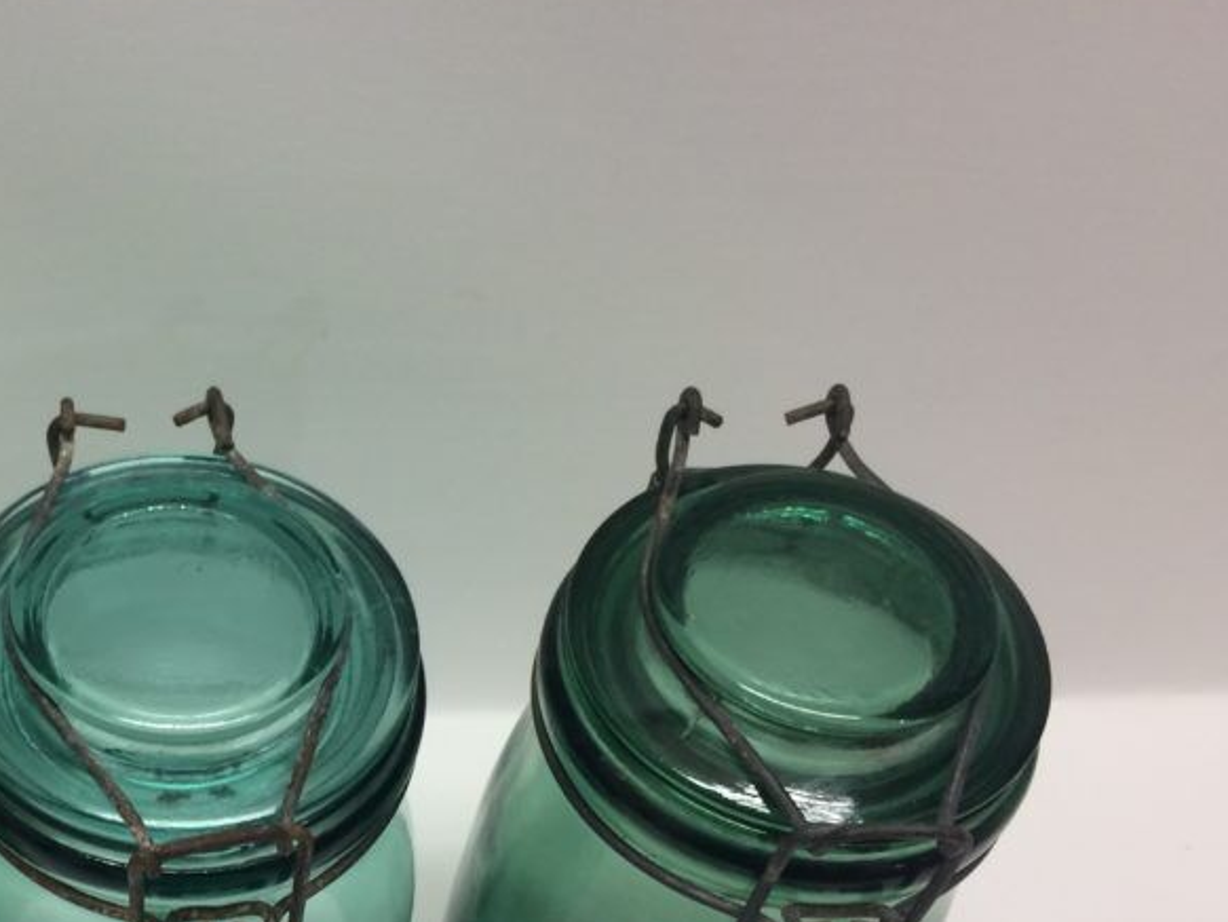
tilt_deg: -53.2
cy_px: 783
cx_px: 190
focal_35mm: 51
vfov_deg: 27.8
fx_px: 1810
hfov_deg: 35.8
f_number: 2.2
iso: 40
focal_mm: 4.15
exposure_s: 1/33
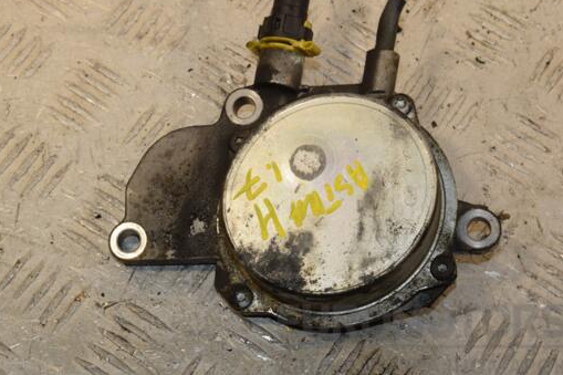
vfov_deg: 14.9
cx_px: 257
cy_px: 174
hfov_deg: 22.1
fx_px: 1438
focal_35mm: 92
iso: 800
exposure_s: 1/200
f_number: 11
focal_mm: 52
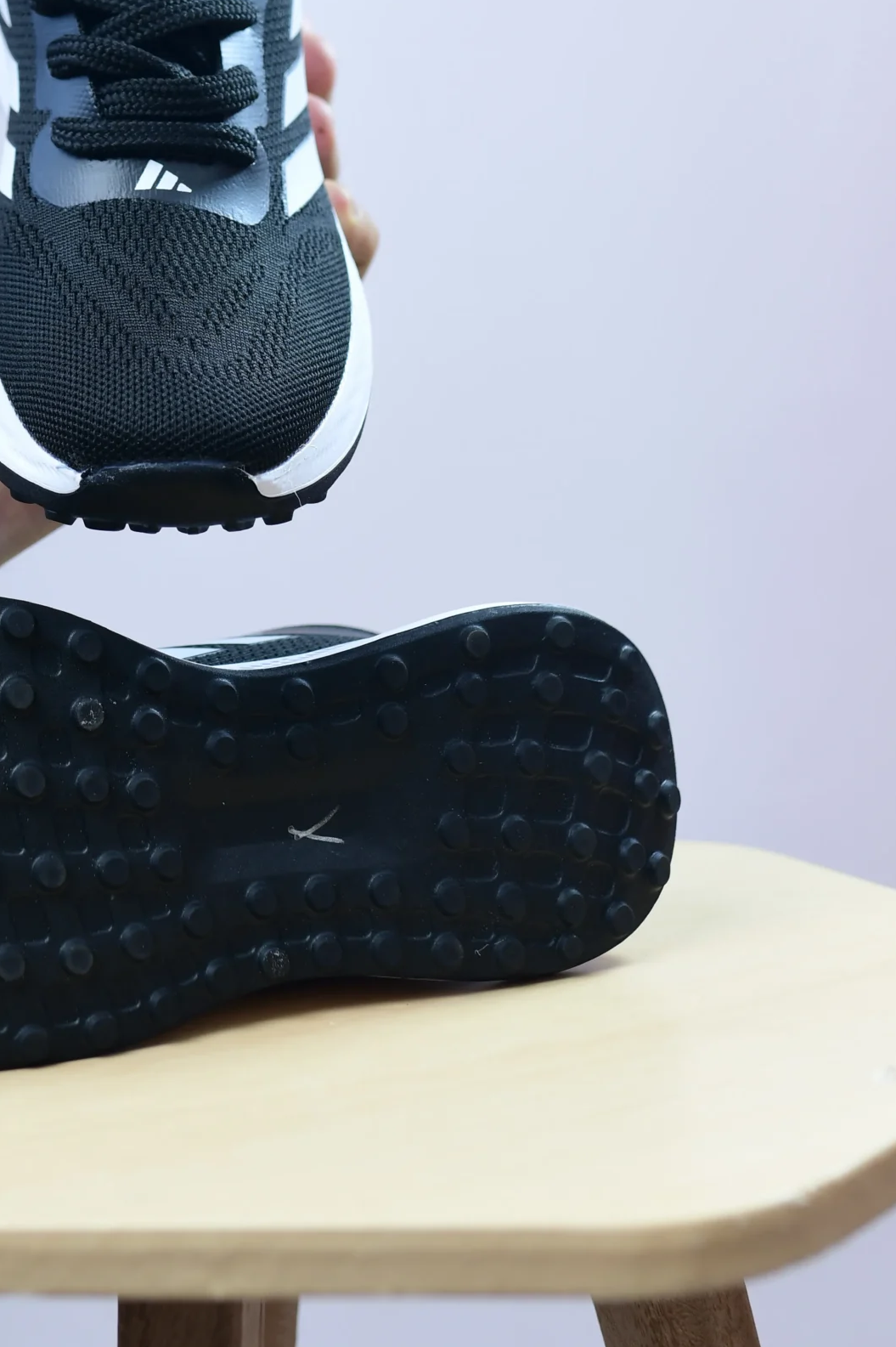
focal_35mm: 84
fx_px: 3139
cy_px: 262
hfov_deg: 16.1
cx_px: 178
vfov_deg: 23.8
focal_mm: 35
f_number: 3.2
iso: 250
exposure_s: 1/125
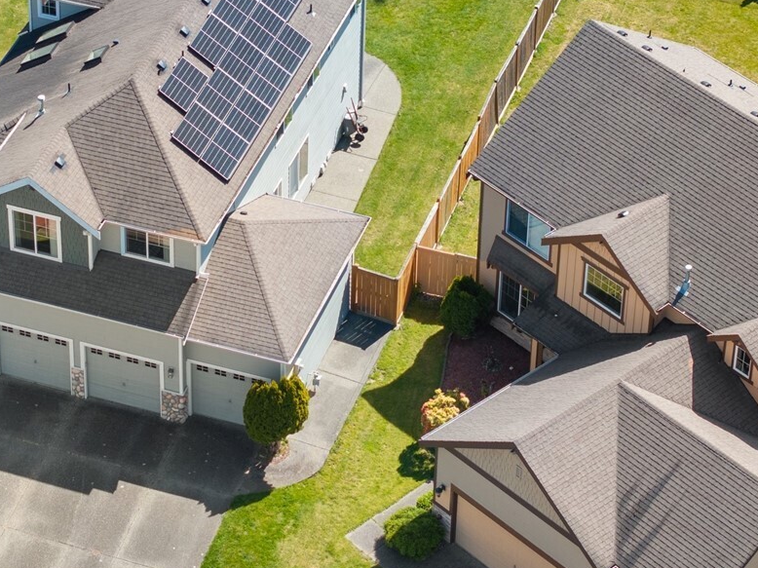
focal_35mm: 144
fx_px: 3152
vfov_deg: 10.3
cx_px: 227
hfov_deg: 13.7
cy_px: 246
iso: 100
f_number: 2.8
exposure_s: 1/240
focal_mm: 19.35
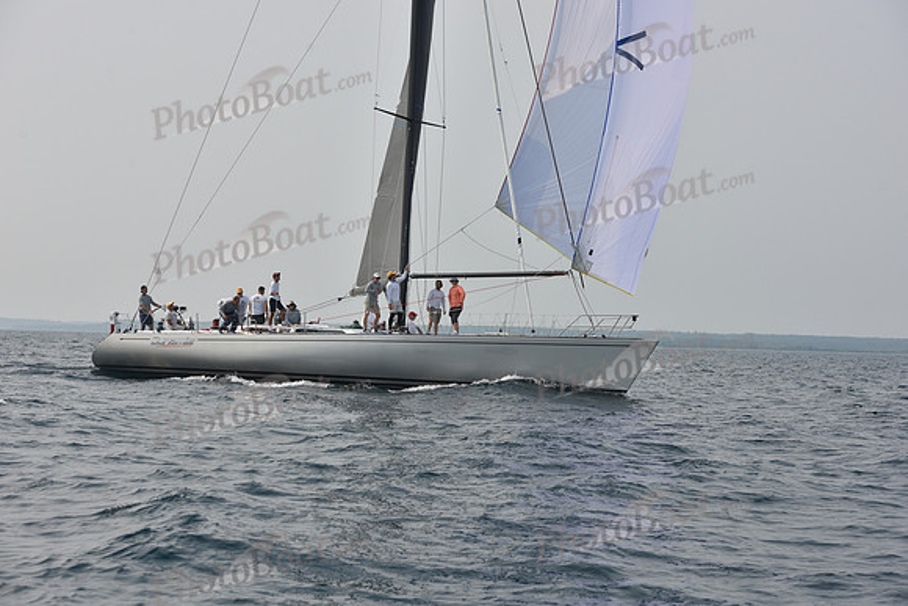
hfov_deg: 28.8
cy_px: 303
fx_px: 1766
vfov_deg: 19.5
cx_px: 454
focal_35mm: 70
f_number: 8
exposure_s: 1/1250
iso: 250
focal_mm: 70
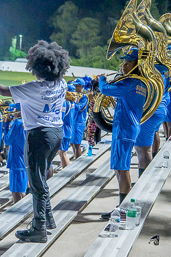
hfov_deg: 14.4
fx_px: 669
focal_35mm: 94
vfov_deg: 21.7
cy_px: 129
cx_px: 5
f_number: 4
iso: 2000
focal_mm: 62
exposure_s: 1/200
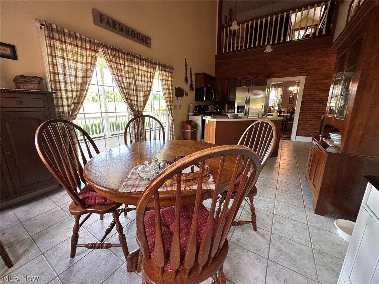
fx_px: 153
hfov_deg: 102.1
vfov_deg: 85.7
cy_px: 142
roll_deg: -0.2
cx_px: 190
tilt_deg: -13.2
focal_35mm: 14
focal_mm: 2.22
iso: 200
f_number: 2.2
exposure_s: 1/120
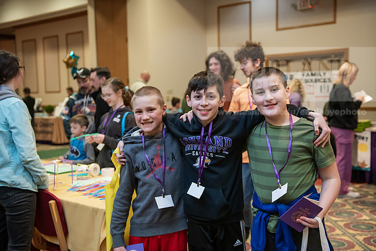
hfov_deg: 43.6
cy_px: 126
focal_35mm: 45
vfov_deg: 29.9
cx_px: 188
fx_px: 470
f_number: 3.2
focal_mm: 45
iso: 2000
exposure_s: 1/200
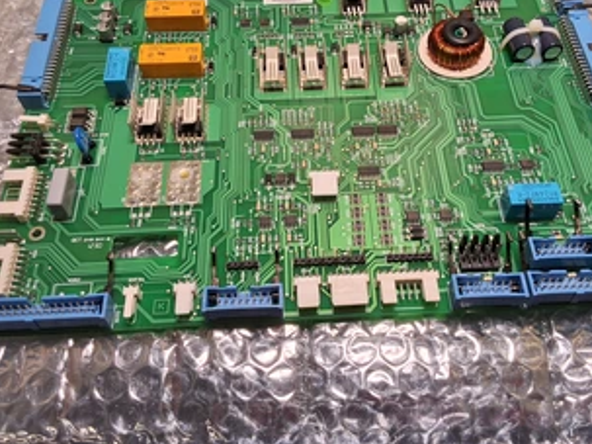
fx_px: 633
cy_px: 164
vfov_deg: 38.4
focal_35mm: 37
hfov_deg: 50.1
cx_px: 322
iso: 32
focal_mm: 2.91
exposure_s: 1/192
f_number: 1.9
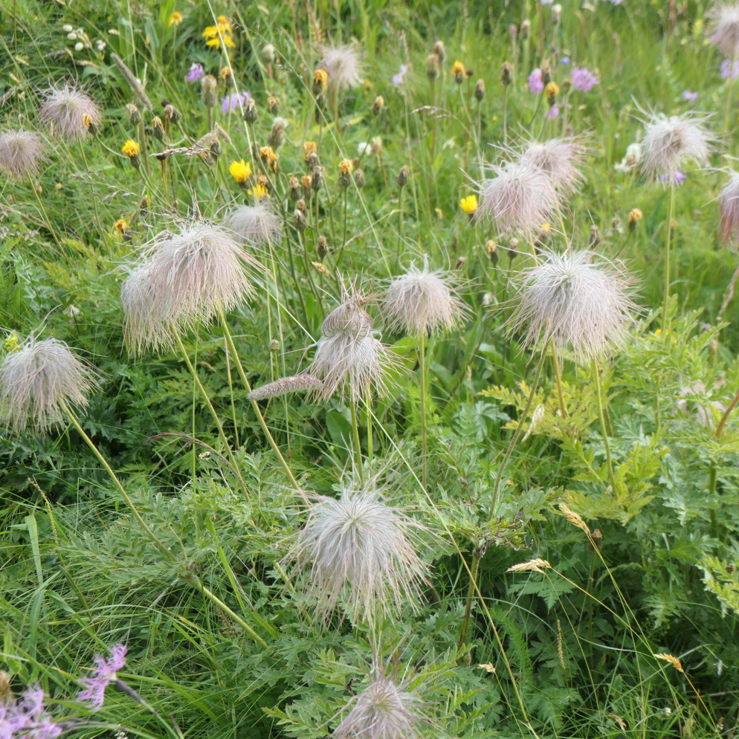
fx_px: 1208
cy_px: 370
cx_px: 463
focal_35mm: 50
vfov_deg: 34.0
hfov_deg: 33.8
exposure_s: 1/320
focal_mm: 14.4
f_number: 3.9
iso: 200
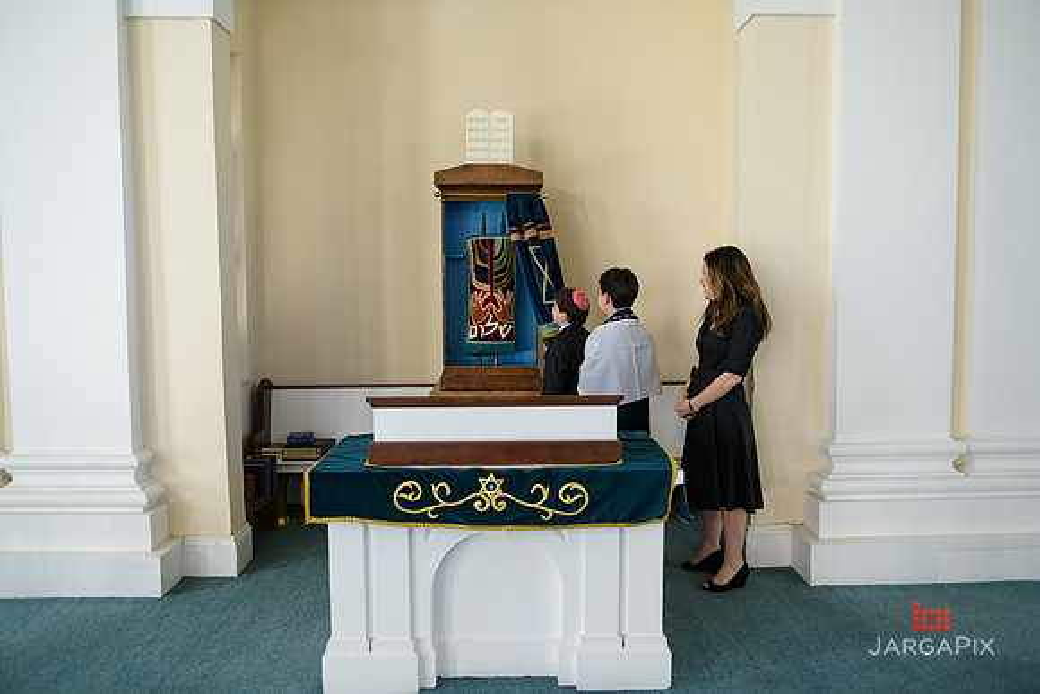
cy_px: 347
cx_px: 520
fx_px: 780
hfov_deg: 67.4
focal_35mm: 27
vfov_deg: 48.0
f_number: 3.2
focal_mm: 27
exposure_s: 1/125
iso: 400
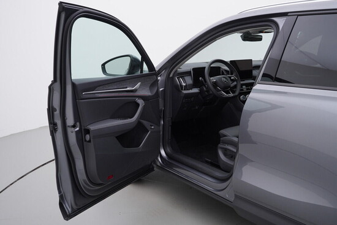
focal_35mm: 36
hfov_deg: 53.1
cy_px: 112
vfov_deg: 36.9
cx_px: 168
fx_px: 337
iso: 125
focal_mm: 24
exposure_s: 1/80
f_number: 4
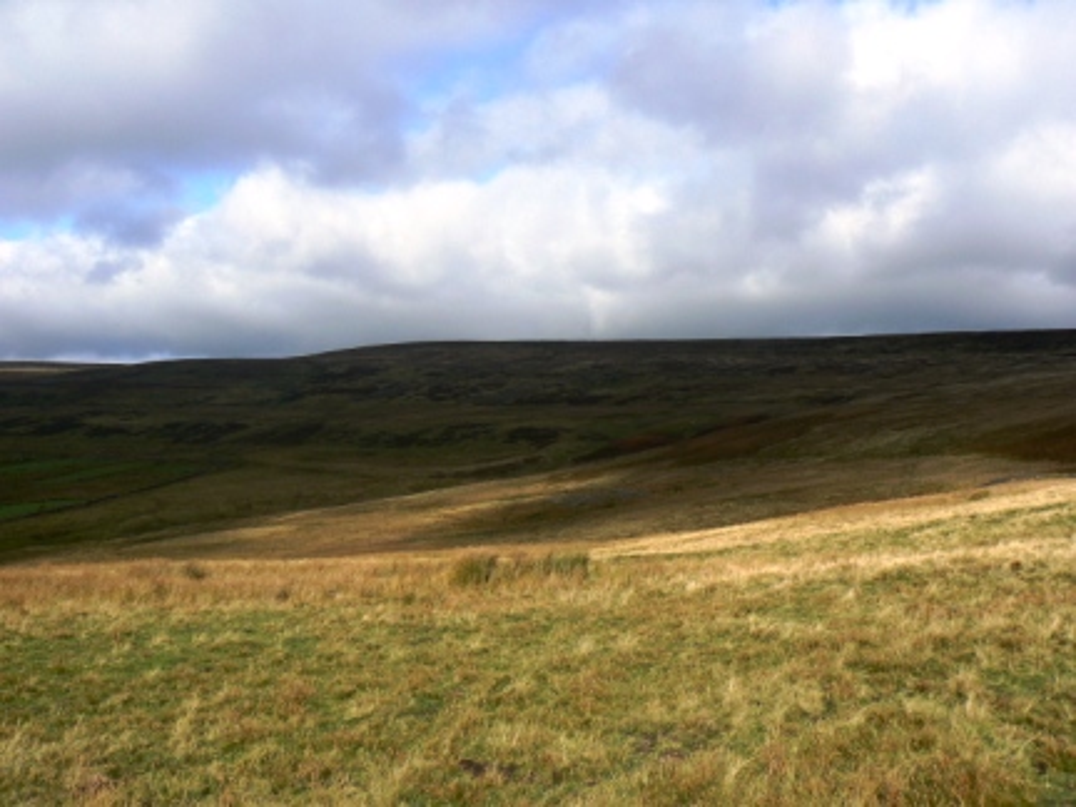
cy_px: 404
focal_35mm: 36
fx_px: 1119
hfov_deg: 51.4
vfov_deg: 39.7
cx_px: 538
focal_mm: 6
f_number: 7.1
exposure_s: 1/500
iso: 80
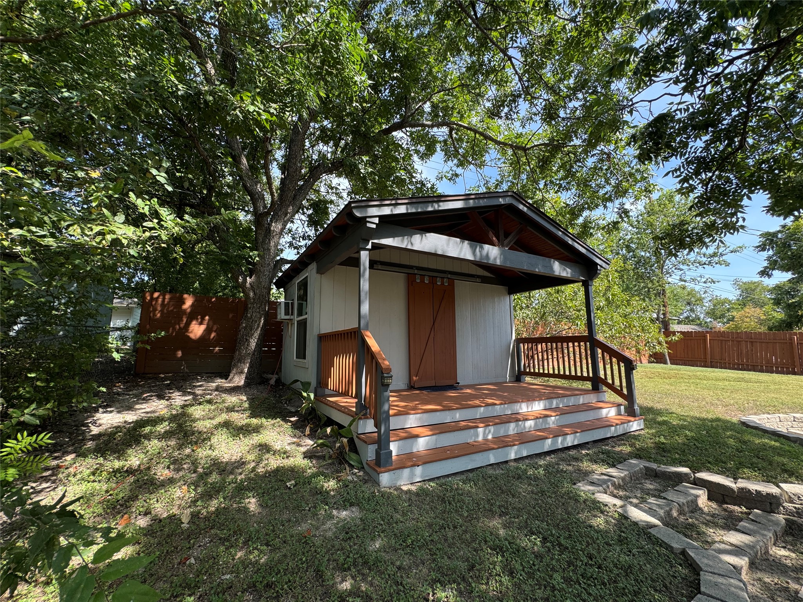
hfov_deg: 102.1
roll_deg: +0.6
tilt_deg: +7.7
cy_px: 301
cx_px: 402
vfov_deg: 85.7
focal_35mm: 14
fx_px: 325
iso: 40
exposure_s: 1/225
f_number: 2.2
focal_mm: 2.22
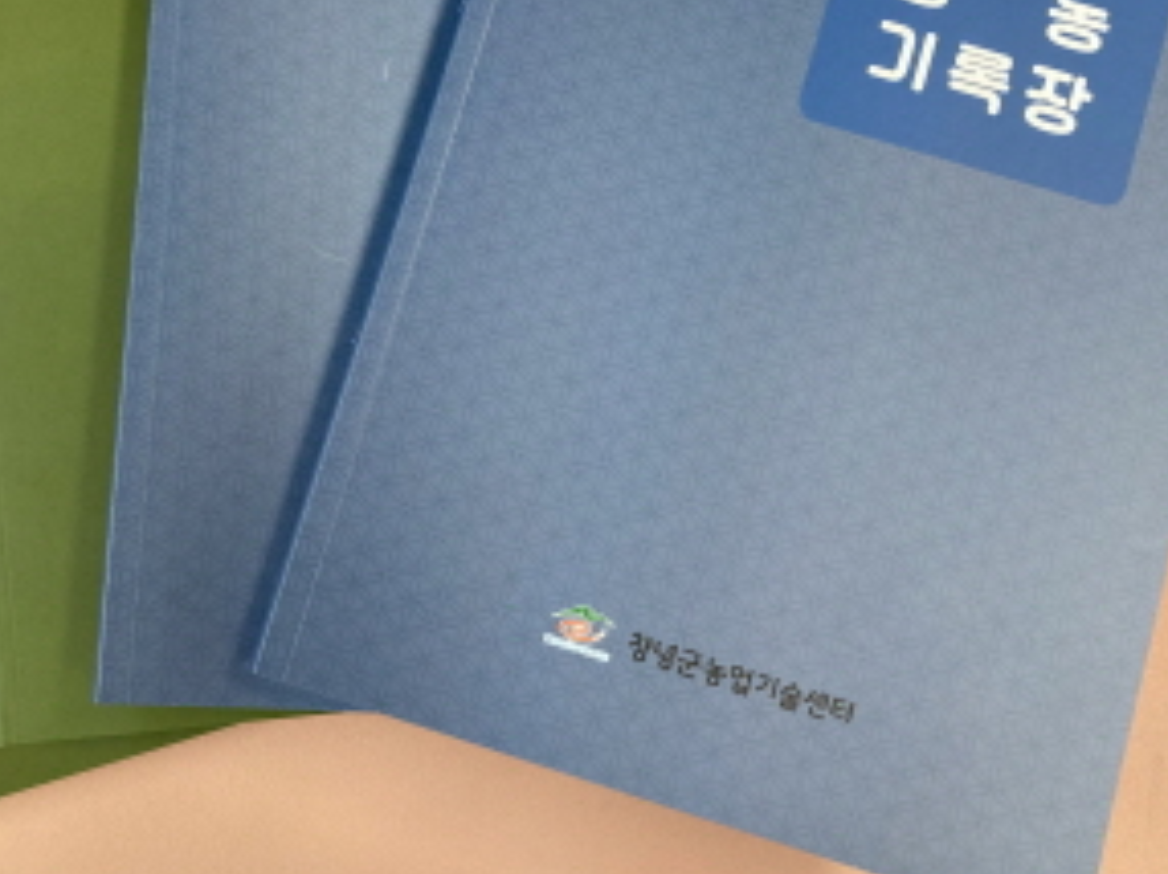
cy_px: 280
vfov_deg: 32.5
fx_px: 1483
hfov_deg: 42.7
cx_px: 445
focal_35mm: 44
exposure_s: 1/60
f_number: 1.8
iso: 50
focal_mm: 3.99
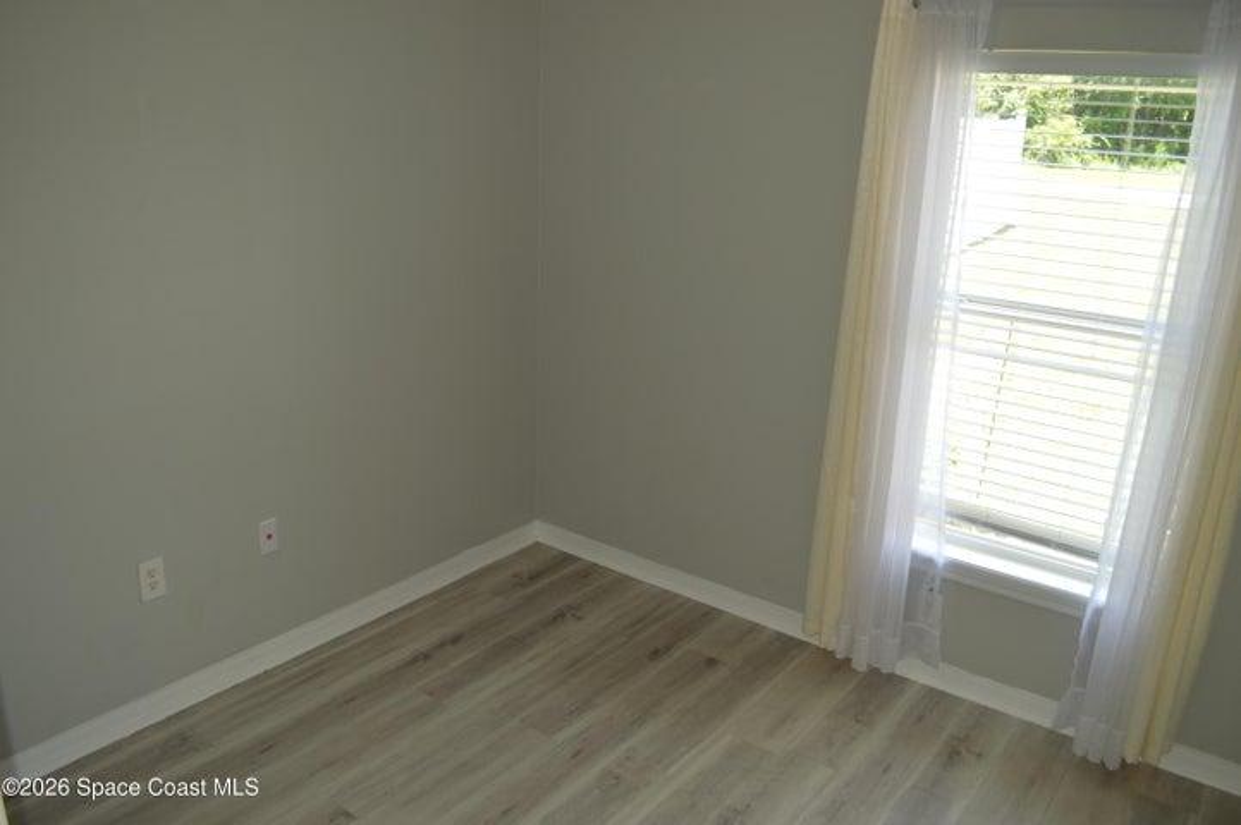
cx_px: 620
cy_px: 412
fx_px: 930
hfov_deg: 67.4
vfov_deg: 47.8
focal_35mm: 27
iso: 100
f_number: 3.5
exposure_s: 1/50
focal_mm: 18
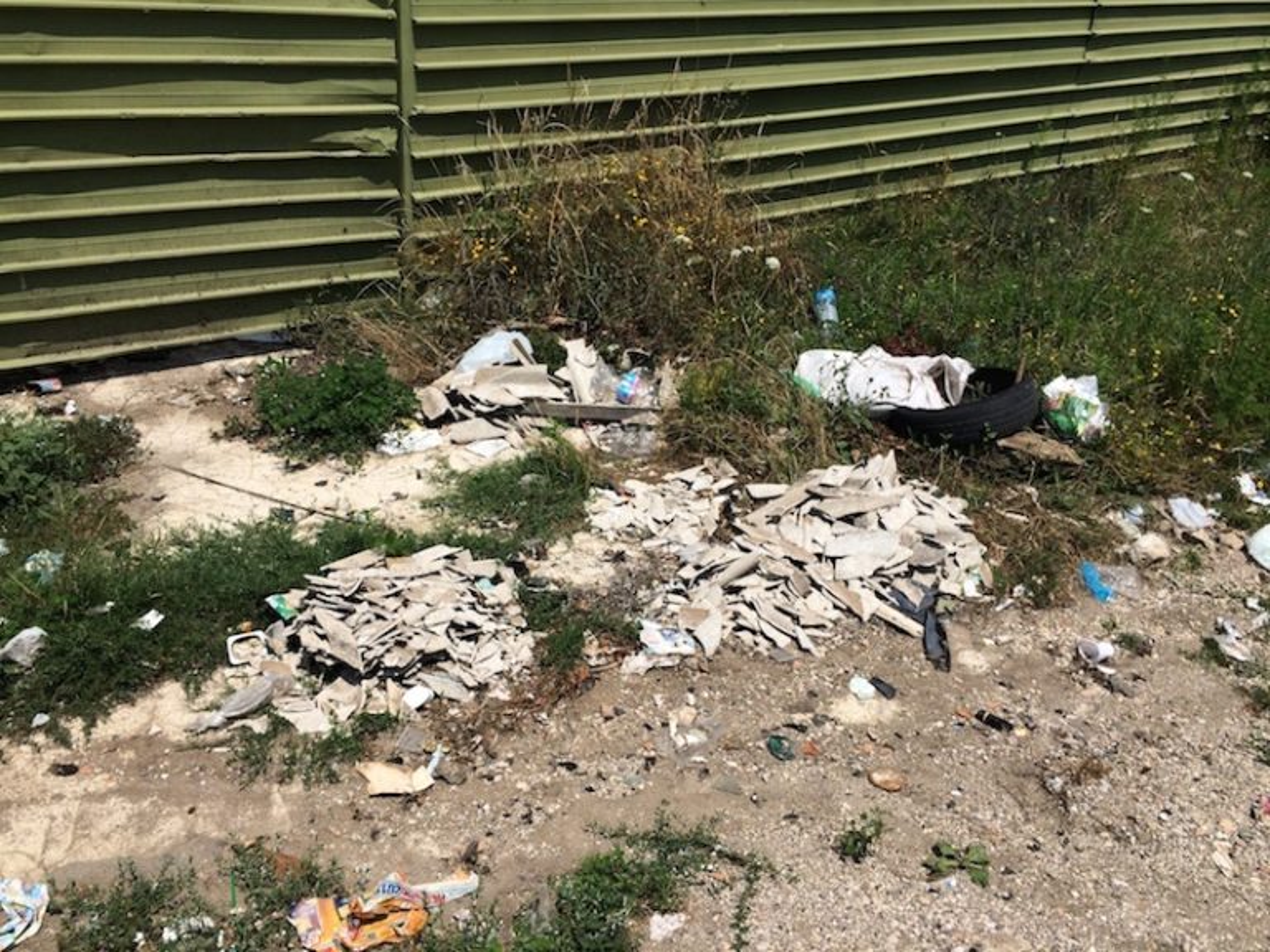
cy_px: 476
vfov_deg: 46.8
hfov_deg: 60.0
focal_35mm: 30
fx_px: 1101
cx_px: 635
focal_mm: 4.12
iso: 32
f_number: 2.2
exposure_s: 1/4566
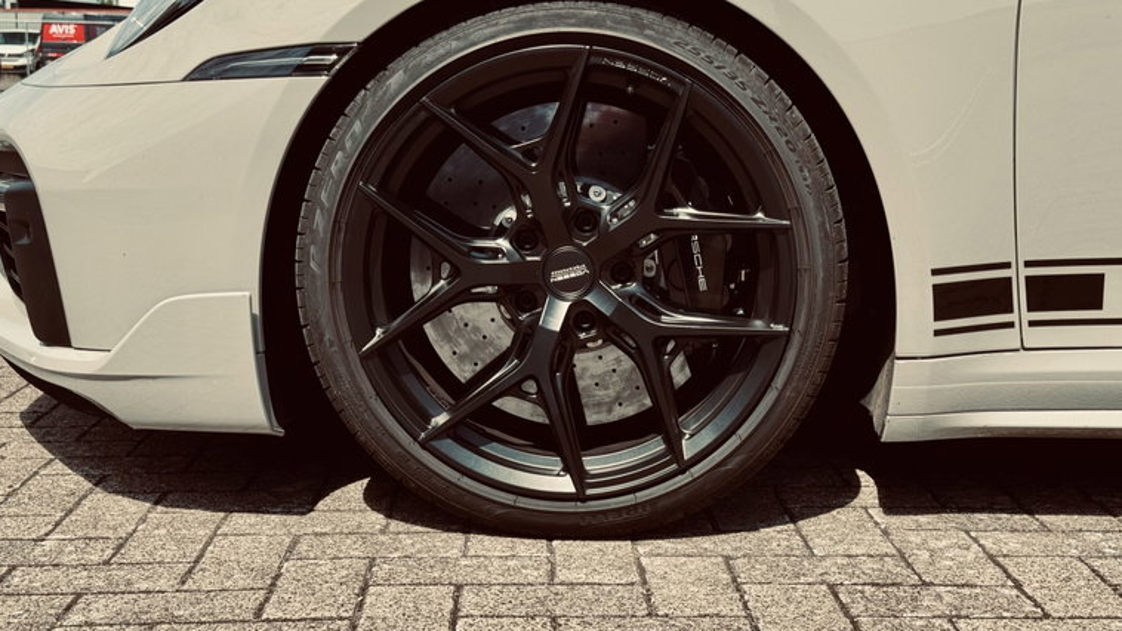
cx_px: 557
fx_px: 1576
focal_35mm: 53
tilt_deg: -7.3
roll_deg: -0.7
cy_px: 271
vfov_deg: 22.6
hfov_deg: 39.2
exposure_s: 1/4049
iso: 64
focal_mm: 6.76
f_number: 1.78
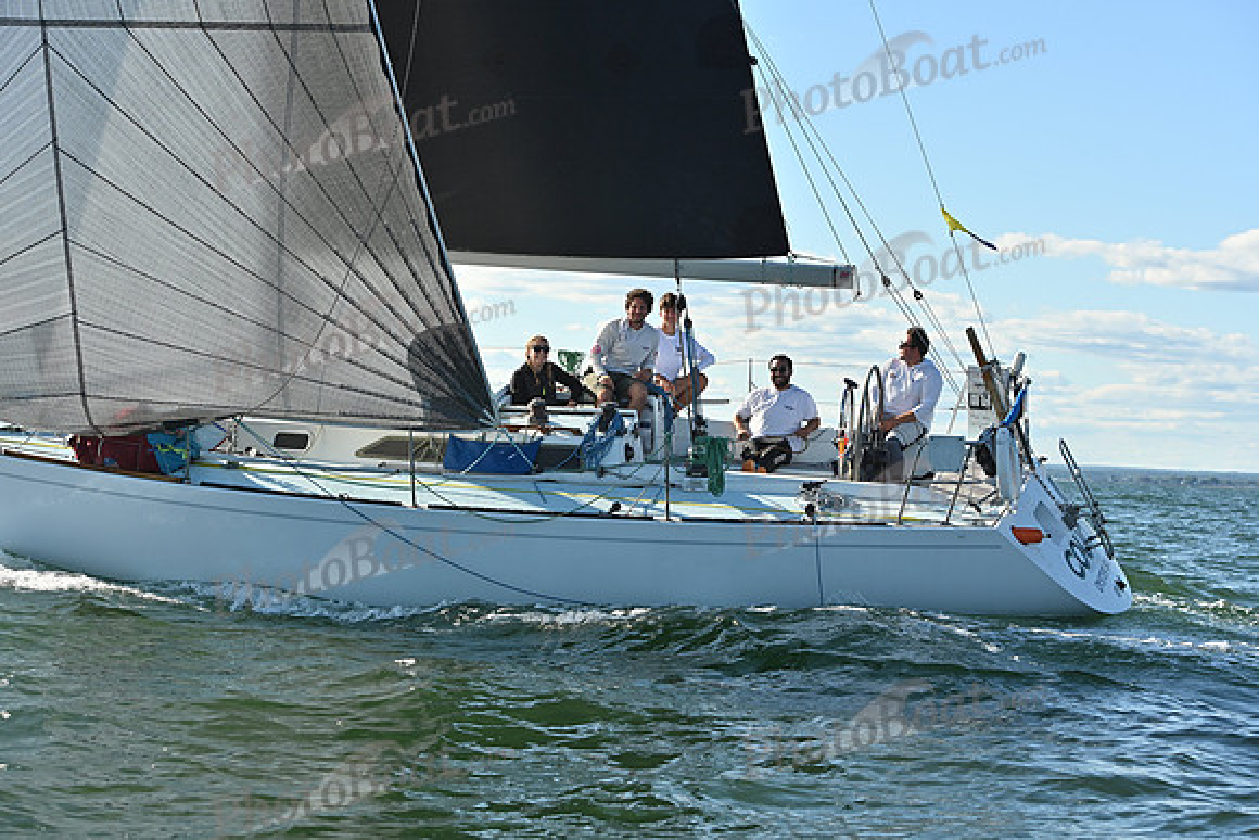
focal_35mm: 75
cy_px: 420
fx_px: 2623
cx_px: 630
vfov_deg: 18.2
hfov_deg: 27.0
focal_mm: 75
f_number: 6.3
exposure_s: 1/1250
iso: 320
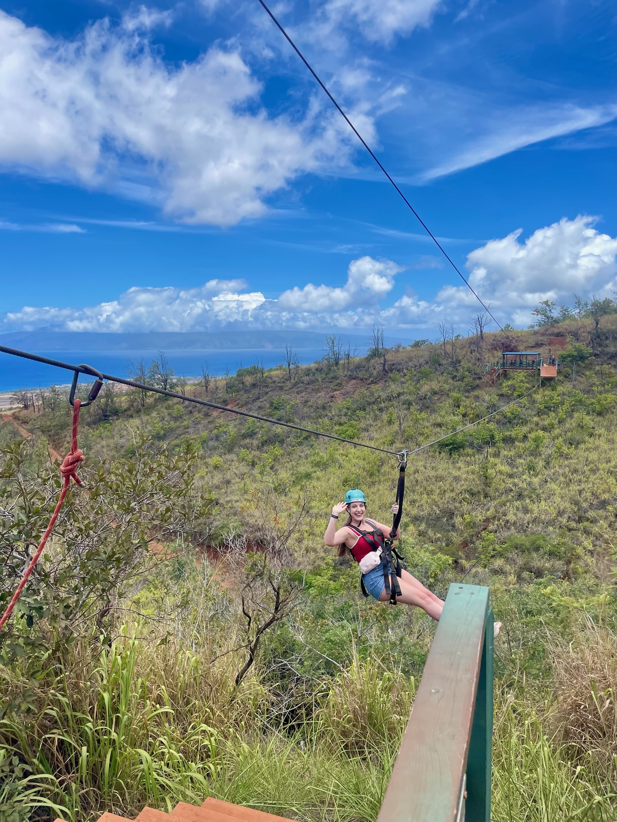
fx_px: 618
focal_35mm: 26
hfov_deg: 53.1
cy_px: 411
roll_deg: +1.3
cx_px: 308
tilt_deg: -5.5
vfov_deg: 67.3
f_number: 1.6
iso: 32
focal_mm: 4.2
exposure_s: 1/3205
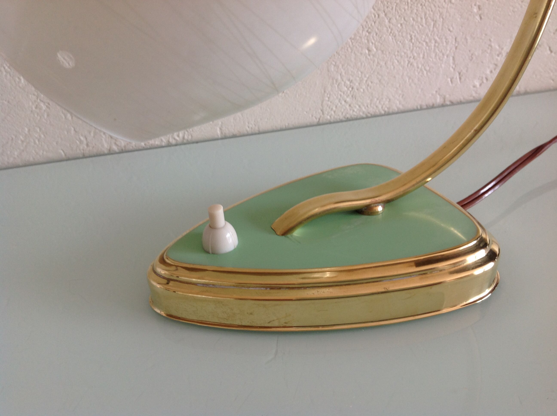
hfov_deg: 52.7
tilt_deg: -32.7
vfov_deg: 40.6
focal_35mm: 35
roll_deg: +3.9
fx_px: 562
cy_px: 208
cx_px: 278
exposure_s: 1/15
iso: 50
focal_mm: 4.28
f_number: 2.4
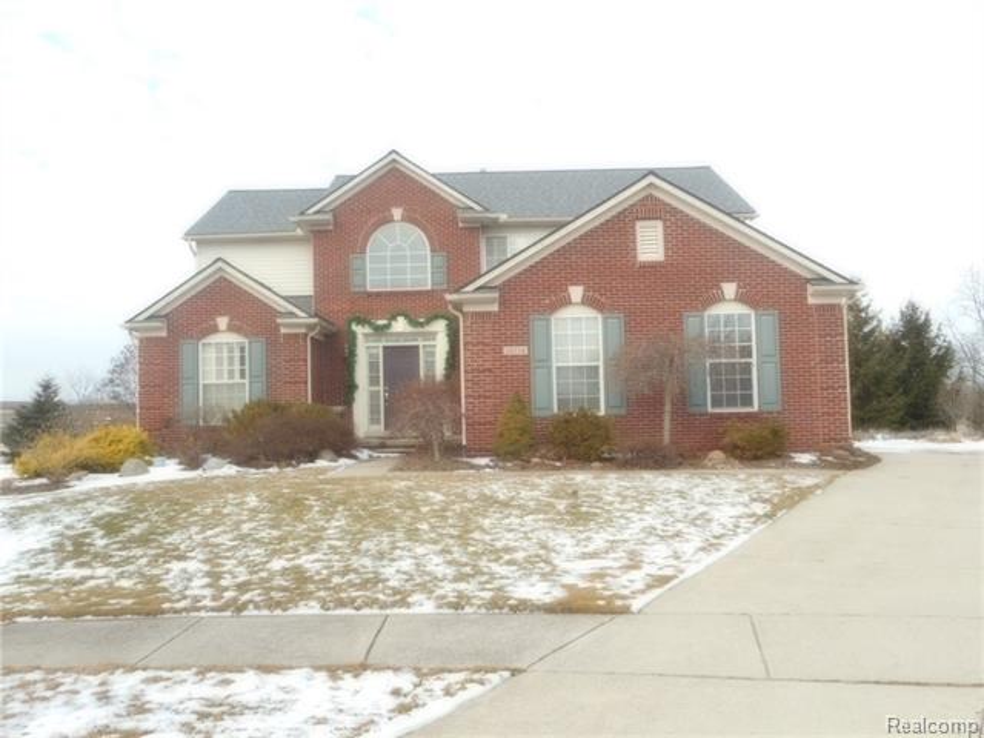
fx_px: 966
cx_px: 492
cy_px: 369
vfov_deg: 41.8
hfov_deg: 54.0
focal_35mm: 34
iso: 80
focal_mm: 6
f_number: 4.2
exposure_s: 1/125
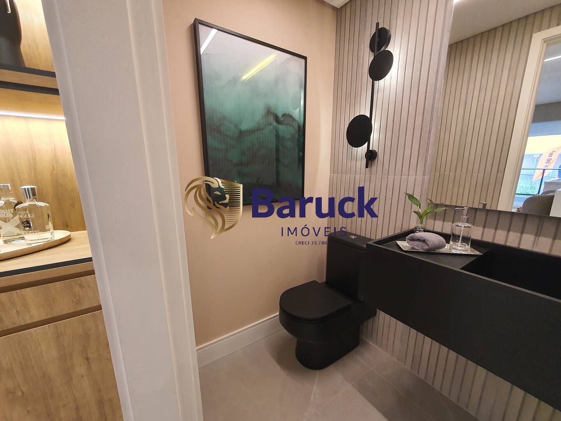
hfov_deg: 106.2
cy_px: 210
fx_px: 211
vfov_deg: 89.9
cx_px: 280
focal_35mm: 13
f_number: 2.2
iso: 320
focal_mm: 1.8
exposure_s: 1/60
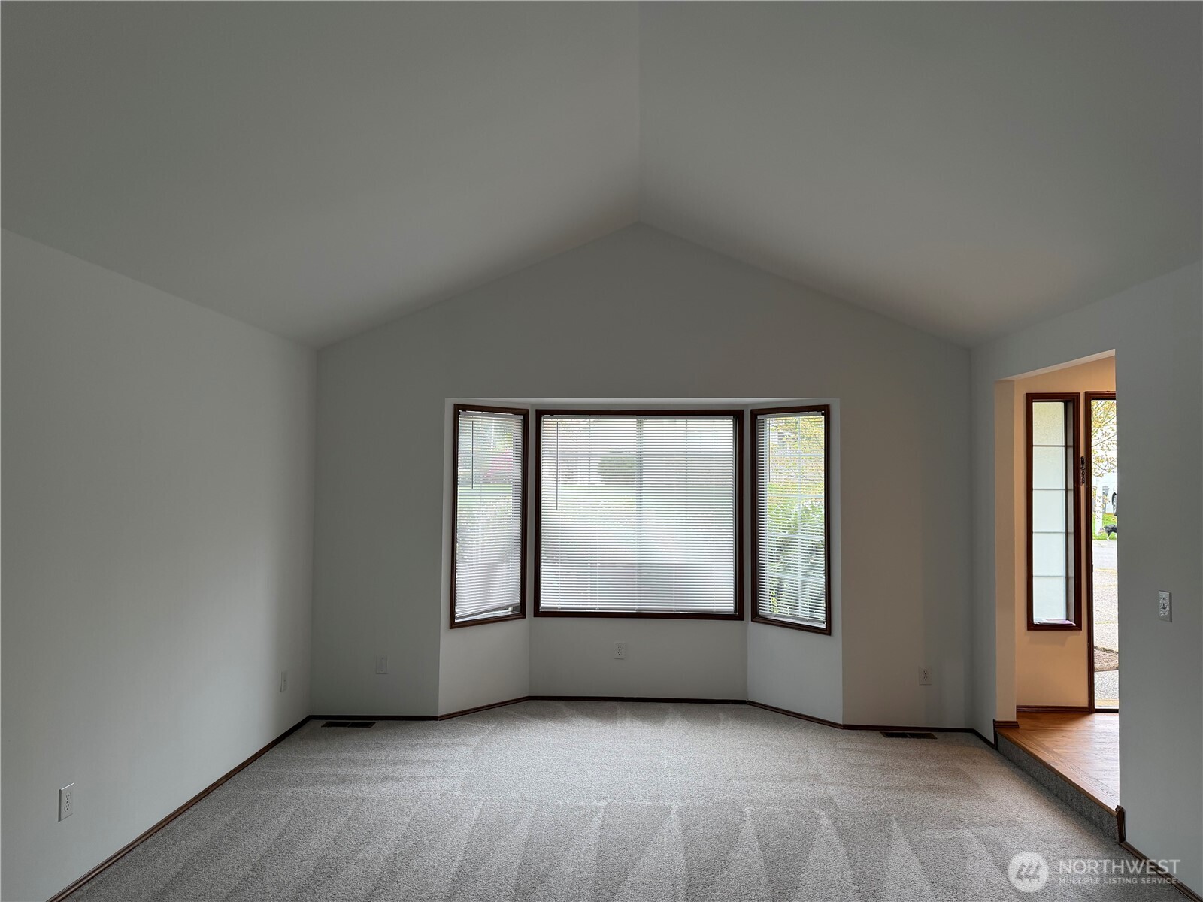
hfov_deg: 71.6
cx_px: 602
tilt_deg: +1.9
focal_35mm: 24
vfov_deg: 56.8
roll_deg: -0.2
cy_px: 451
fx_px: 834
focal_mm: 6.76
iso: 125
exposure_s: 1/120
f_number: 1.78
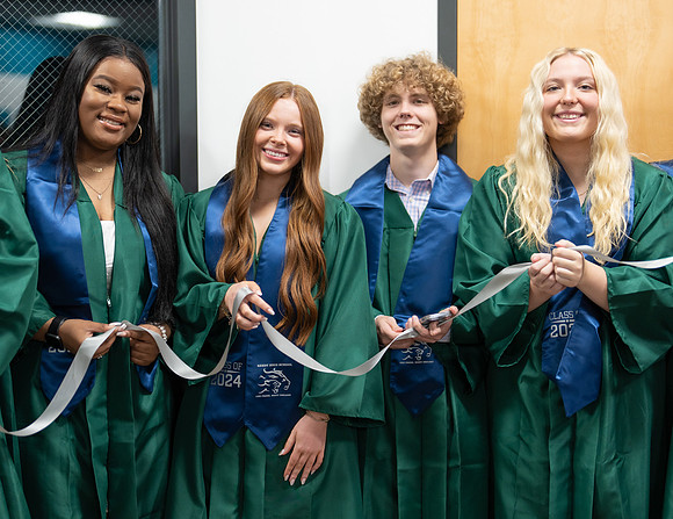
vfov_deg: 25.8
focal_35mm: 58
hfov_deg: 33.1
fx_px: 1131
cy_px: 248
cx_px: 291
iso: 500
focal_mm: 50
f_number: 1.2
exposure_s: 1/320
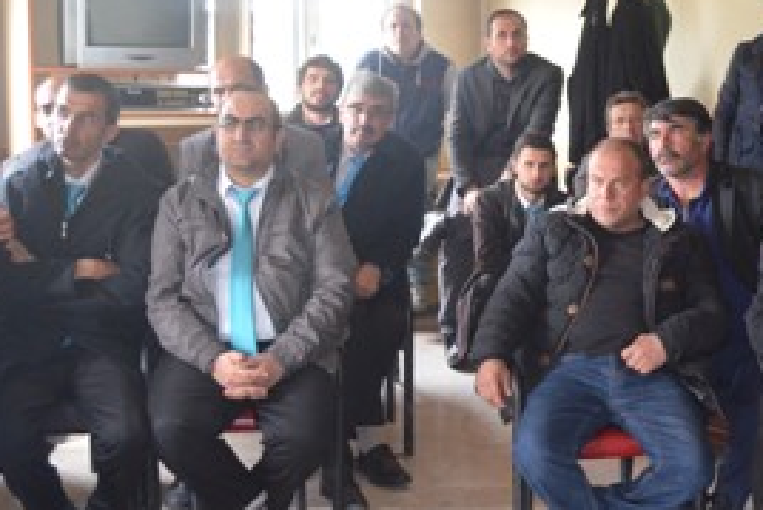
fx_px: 1378
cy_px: 272
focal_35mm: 65
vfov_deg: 20.9
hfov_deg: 30.1
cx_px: 621
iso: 2500
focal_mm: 26
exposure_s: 1/60
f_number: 4.2
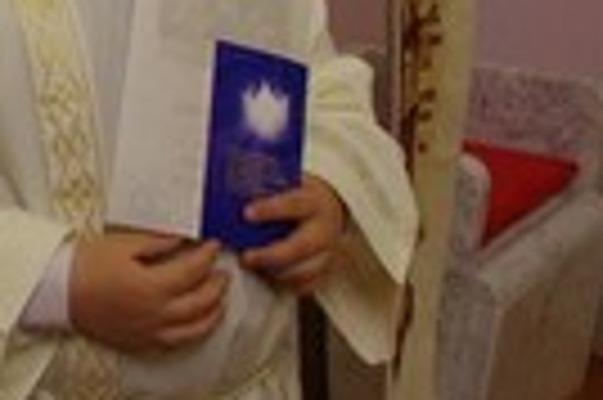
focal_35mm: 123
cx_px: -400
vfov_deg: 10.6
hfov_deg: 15.0
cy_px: -263
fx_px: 2058
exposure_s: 1/60
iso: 1600
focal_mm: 22
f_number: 6.3
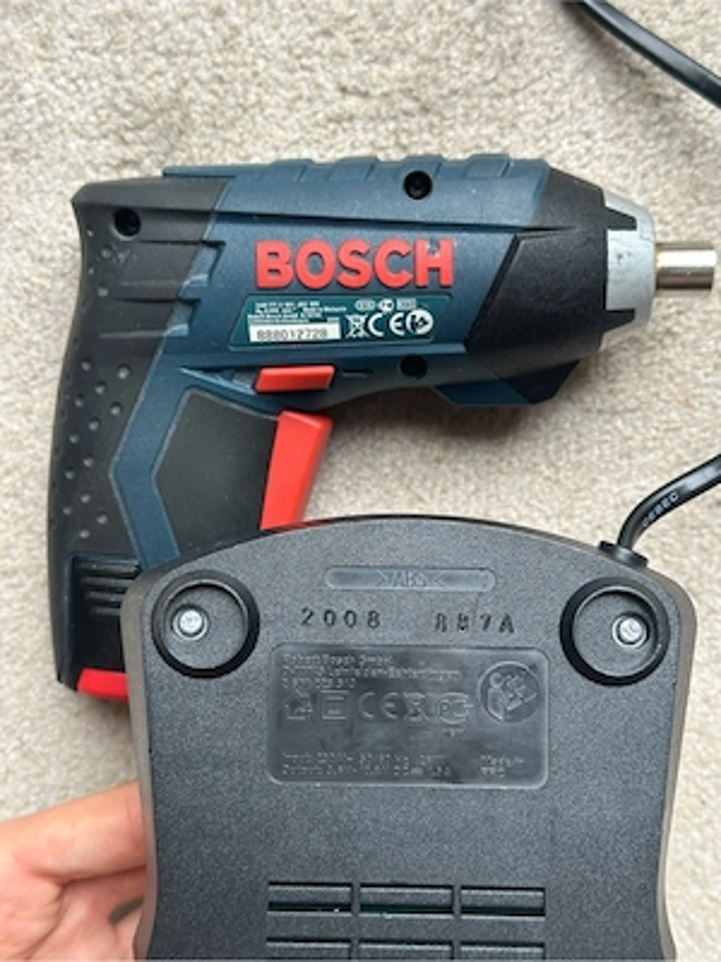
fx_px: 1333
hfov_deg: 30.3
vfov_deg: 39.7
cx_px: 360
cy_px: 481
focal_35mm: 48
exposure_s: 1/151
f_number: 1.78
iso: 64
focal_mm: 6.86
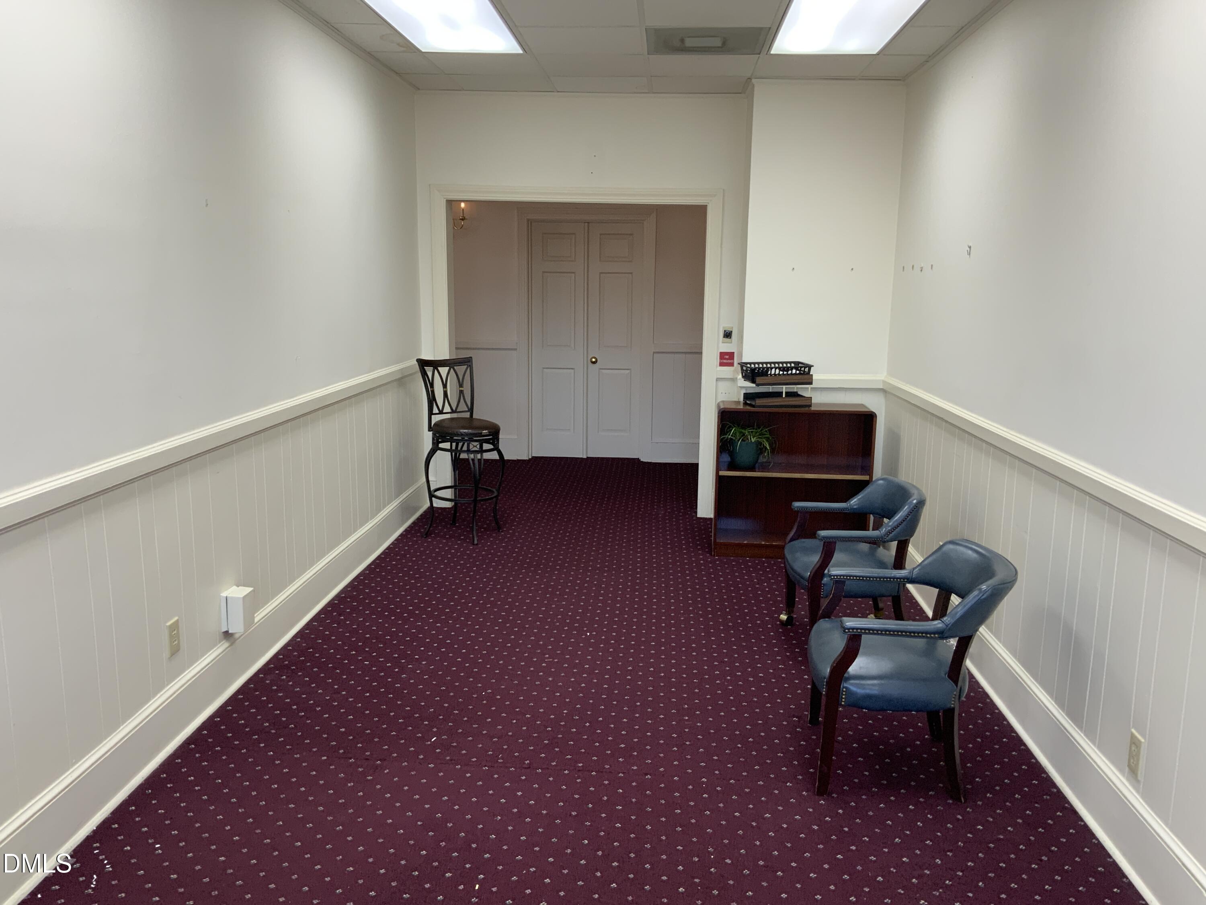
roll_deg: -1.2
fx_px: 1010
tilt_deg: -6.9
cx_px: 603
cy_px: 452
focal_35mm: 29
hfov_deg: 61.7
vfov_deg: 48.2
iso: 40
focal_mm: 3
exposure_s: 1/62
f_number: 1.8
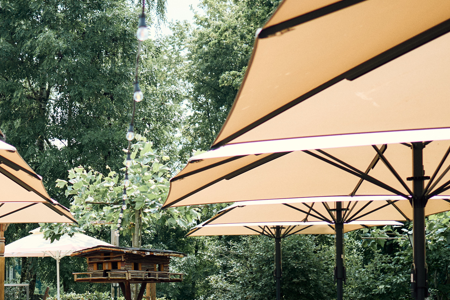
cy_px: 274
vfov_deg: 19.9
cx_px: -8
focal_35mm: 67
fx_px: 837
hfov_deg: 28.1
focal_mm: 24
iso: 100
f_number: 1.8
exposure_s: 1/1600
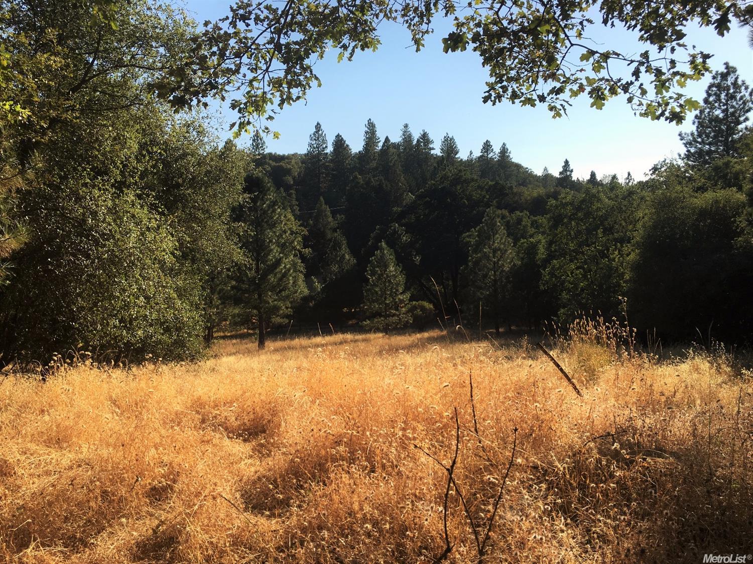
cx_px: 376
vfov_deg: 48.2
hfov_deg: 61.7
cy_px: 282
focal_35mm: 29
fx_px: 631
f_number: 2.2
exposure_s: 1/1538
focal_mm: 4.15
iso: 25
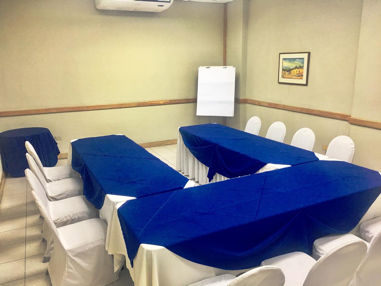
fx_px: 319
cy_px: 143
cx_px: 190
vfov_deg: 48.2
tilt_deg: -13.8
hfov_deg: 61.6
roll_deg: +1.0
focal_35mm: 29
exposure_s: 1/15
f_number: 2.2
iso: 32
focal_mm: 4.15
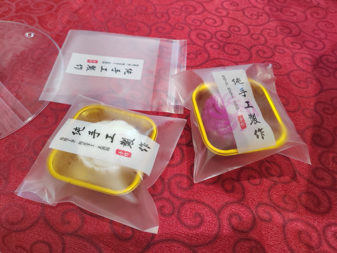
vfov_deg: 58.9
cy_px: 126
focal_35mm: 23
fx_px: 224
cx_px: 168
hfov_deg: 73.9
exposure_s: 1/100
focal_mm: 5.52
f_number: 1.9
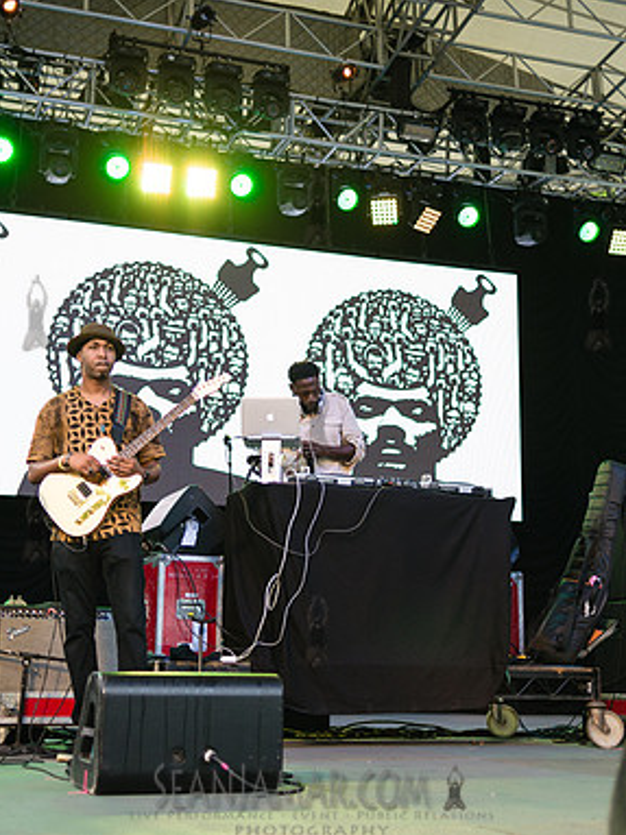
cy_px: 418
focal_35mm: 51
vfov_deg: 37.5
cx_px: 316
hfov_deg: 28.5
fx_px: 1230
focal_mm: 35
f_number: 2
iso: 500
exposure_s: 1/1000
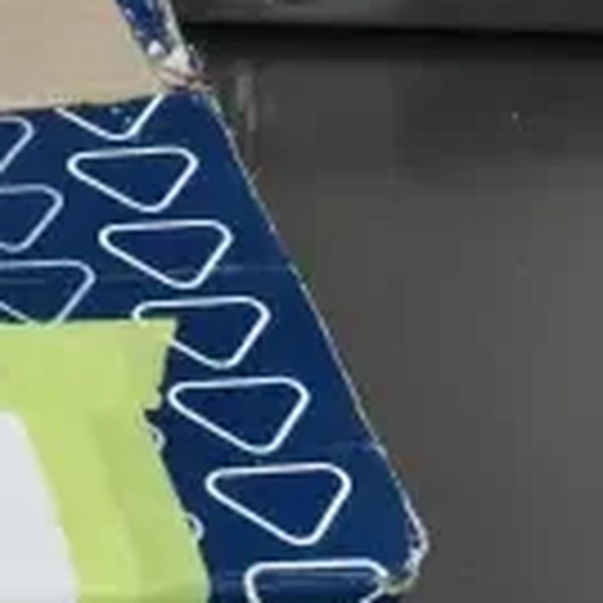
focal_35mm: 128
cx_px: -688
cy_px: 326
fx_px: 2523
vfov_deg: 13.6
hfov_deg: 11.8
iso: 6400
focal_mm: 22
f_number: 9
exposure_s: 1/320
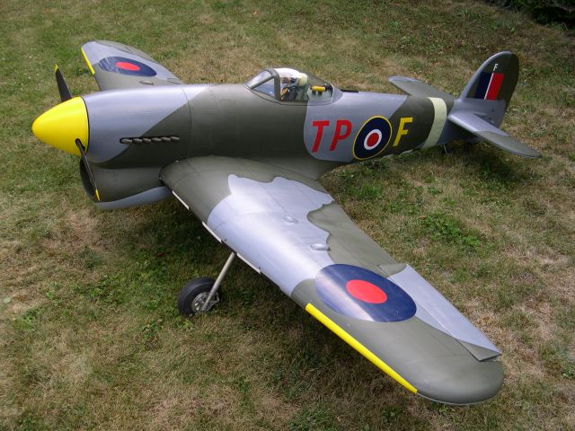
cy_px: 216
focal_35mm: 38
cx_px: 288
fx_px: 631
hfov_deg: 49.0
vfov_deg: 37.7
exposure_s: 1/153
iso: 100
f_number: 2.8
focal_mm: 8
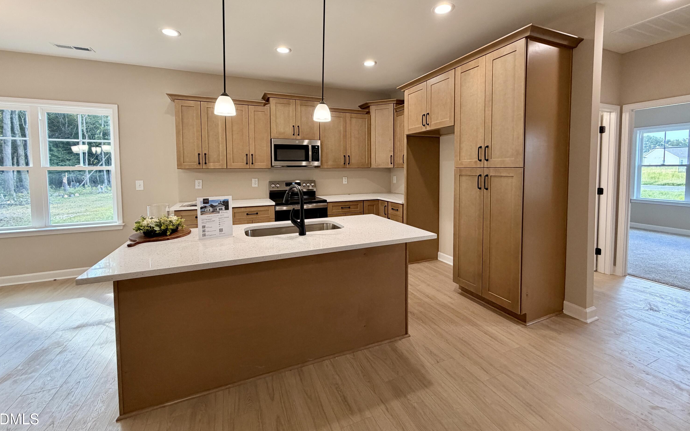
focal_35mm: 15
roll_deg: +0.1
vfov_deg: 74.3
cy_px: 182
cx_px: 346
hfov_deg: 101.5
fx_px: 282
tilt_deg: -2.2
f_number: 2.2
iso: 200
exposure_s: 1/120
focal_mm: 2.22
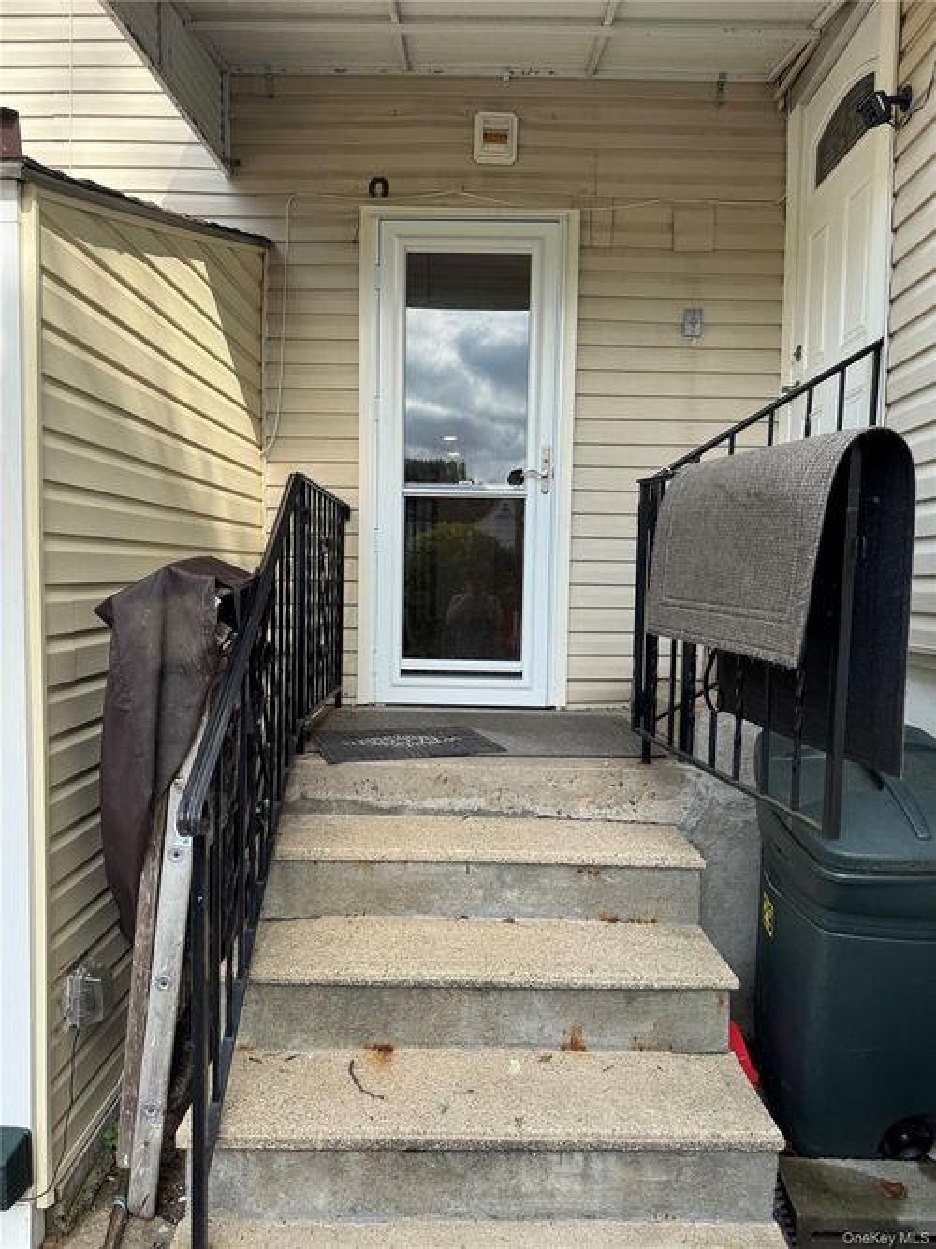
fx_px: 866
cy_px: 624
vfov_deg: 71.6
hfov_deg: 56.8
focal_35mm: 24
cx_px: 468
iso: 80
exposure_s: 1/1193
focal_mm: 6.76
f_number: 1.78
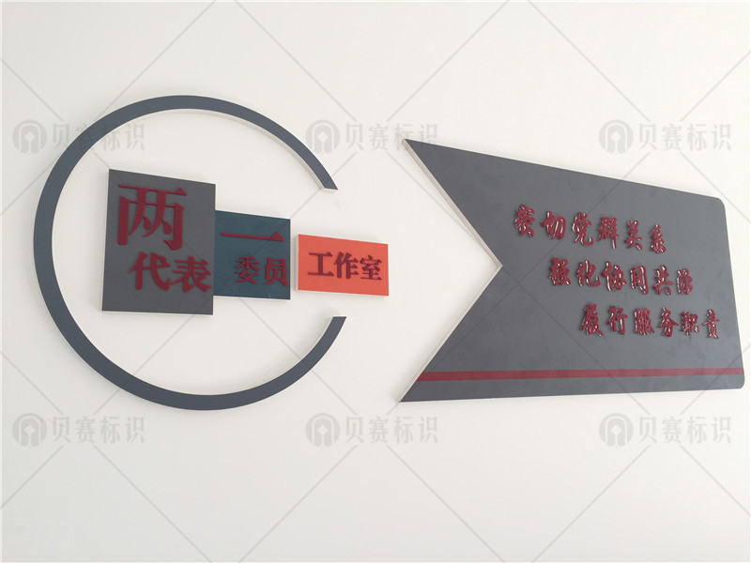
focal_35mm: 29
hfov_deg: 61.7
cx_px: 376
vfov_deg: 48.2
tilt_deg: +10.0
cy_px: 282
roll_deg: -0.4
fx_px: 629
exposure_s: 1/100
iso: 50
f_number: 2.2
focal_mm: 4.15
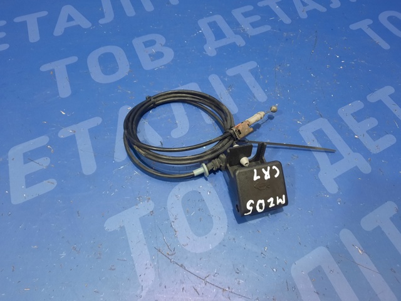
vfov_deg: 54.9
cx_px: 200
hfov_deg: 69.4
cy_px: 150
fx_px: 290
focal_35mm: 25
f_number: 2
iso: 320
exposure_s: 1/33
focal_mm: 4.6
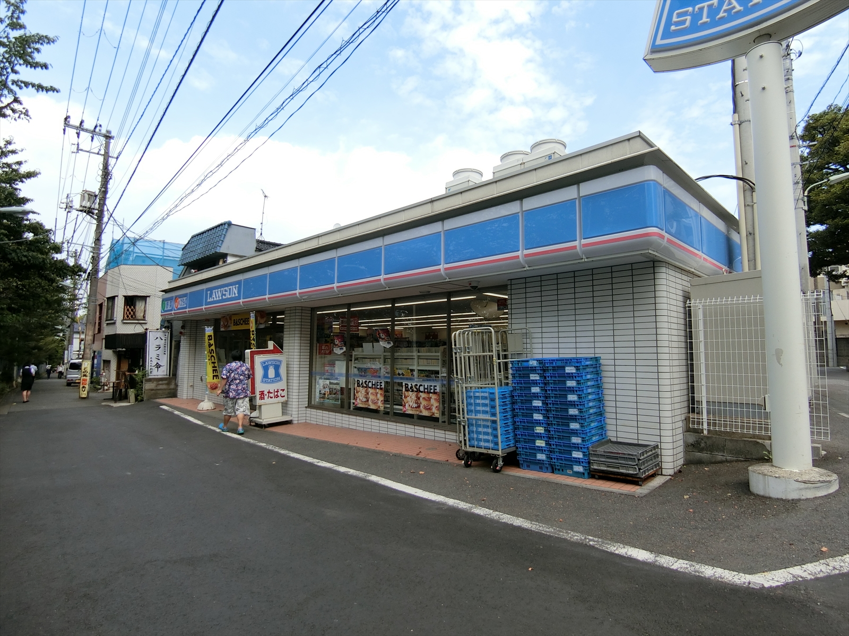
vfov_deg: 68.7
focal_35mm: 19
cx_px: 424
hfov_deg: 84.7
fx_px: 466
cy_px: 318
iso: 100
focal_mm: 4.06
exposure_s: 1/1000
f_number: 2.7
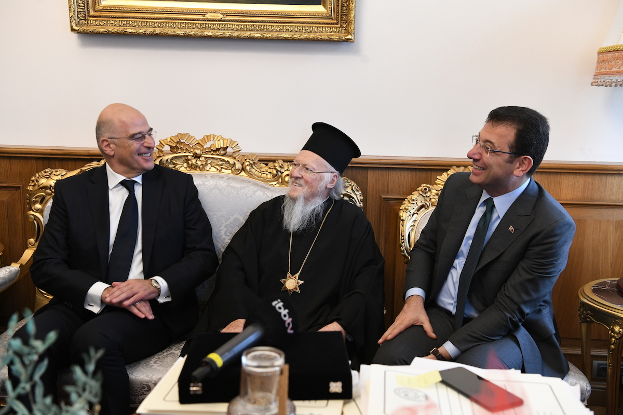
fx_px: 727
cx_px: 312
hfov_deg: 46.4
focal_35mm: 42
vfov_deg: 31.9
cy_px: 208
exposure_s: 1/100
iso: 4000
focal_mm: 42
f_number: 5
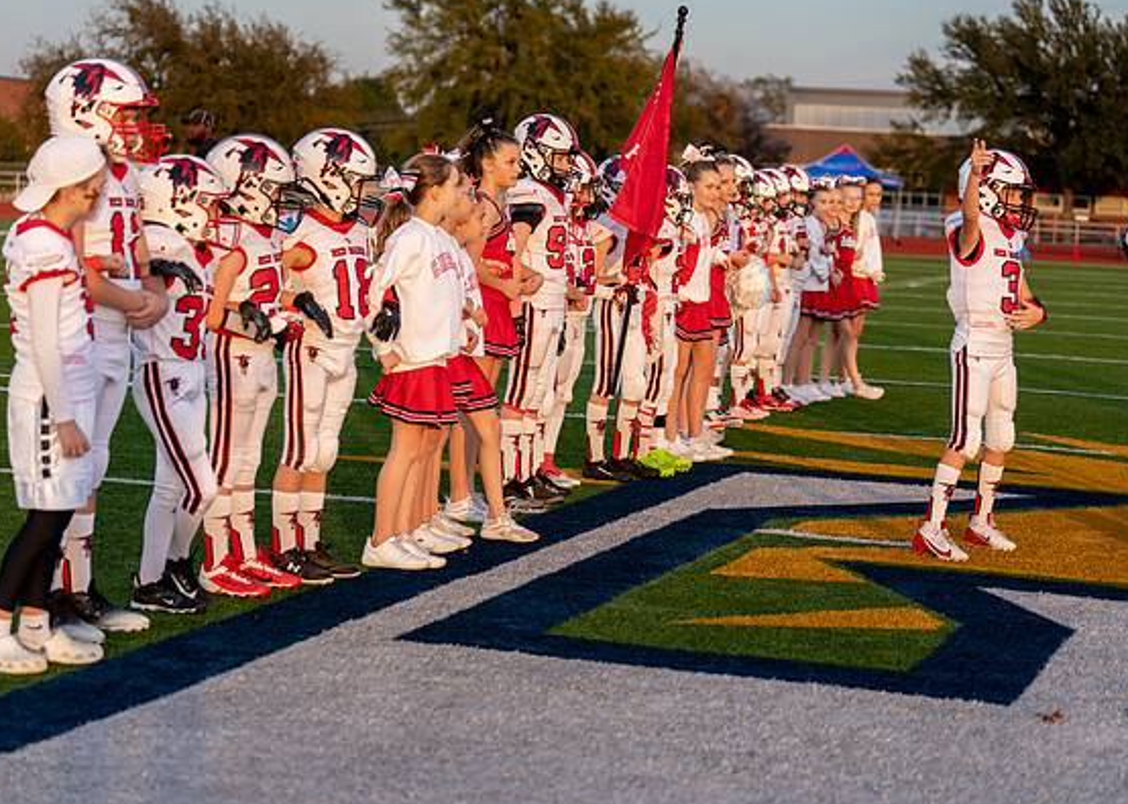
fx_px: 2529
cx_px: 568
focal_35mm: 79
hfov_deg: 25.1
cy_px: 397
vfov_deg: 18.1
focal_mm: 72
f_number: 2.8
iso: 500
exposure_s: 1/1600
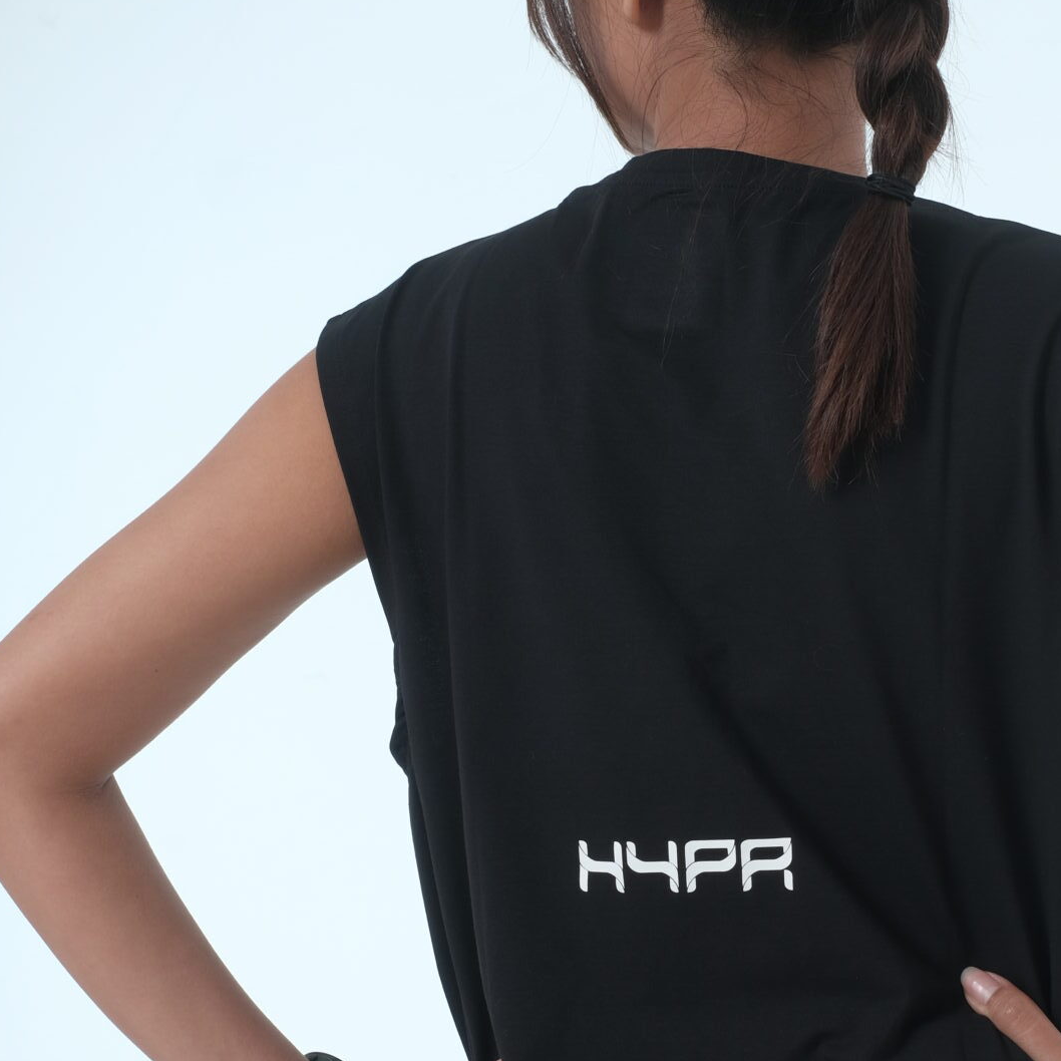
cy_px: 741
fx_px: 3780
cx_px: 766
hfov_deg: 15.9
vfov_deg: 15.9
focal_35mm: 109
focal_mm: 35
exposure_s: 1/200
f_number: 9
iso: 200
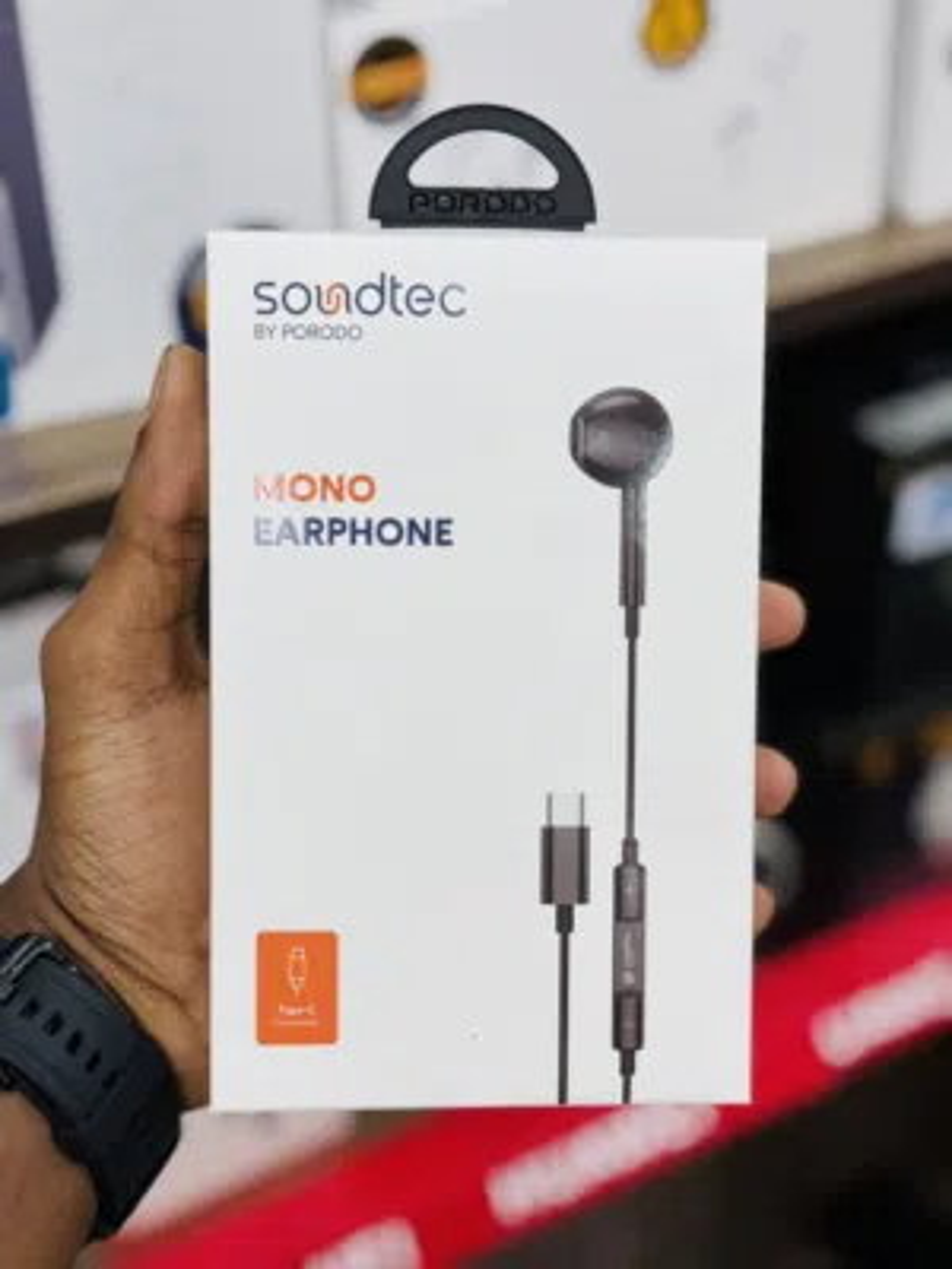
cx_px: 476
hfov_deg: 28.0
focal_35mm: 52
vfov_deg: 36.8
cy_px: 634
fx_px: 1907
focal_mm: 5.96
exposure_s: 1/100
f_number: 1.6
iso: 40
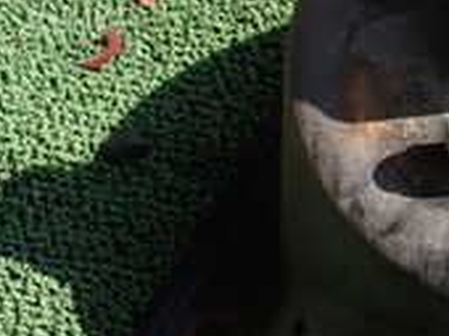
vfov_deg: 13.9
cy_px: 161
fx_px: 1373
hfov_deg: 17.0
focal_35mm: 106
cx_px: 650
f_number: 3.2
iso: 100
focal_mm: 5.4
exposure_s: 1/400
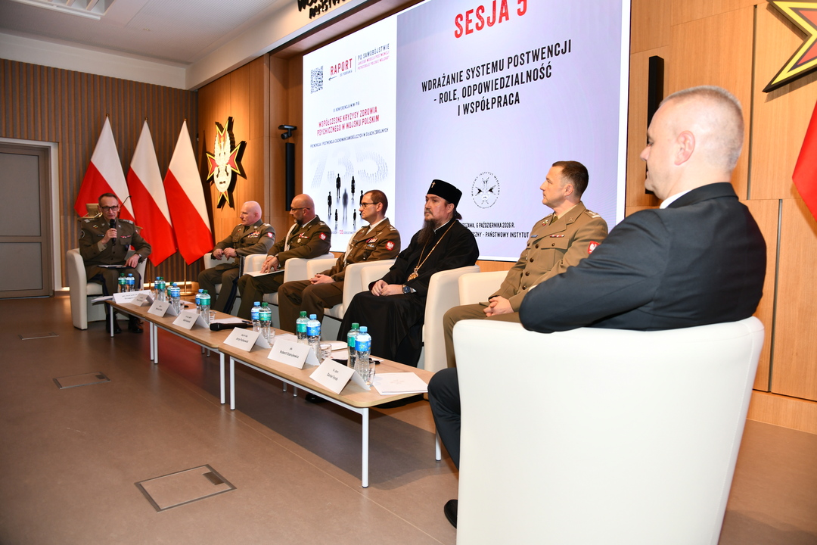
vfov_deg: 53.1
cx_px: 408
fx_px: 545
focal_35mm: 24
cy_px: 272
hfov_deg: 73.7
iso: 640
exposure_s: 1/60
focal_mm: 24
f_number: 5
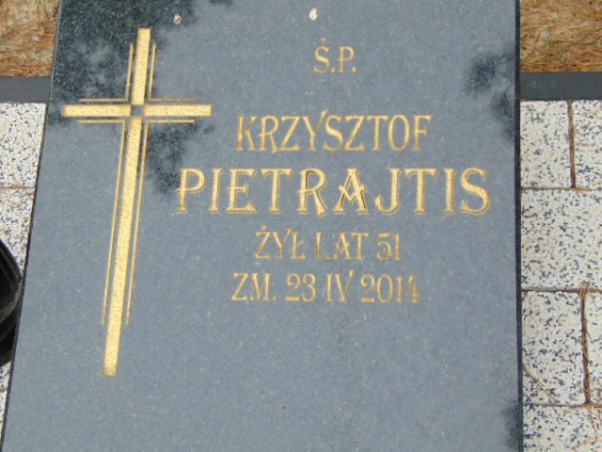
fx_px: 1235
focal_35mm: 71
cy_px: 226
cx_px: 301
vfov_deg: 20.7
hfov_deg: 27.4
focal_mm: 12.8
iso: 80
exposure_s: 1/160
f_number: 3.7
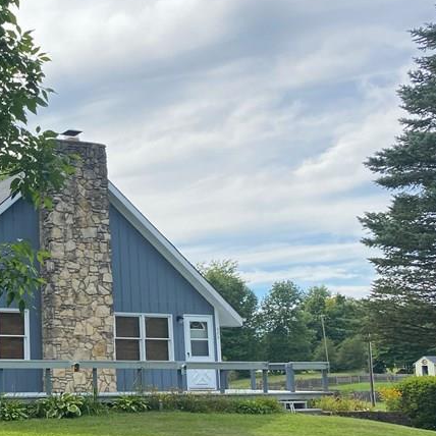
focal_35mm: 55
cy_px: 262
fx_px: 784
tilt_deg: +8.8
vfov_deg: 31.0
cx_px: -54
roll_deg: -0.5
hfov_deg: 28.1
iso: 32
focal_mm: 4.25
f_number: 1.8
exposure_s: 1/2410
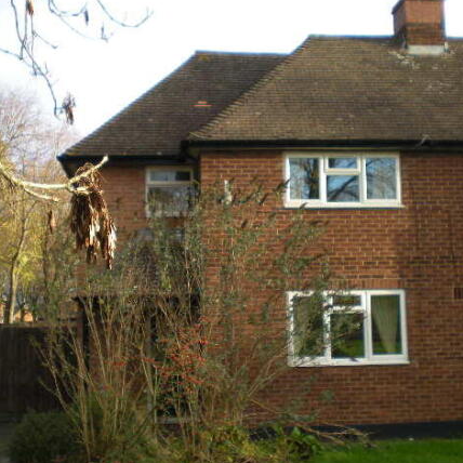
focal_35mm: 53
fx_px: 802
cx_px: 228
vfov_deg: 32.2
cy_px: 230
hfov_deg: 32.2
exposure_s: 1/88.6
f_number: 3.5
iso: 64
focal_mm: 7.4
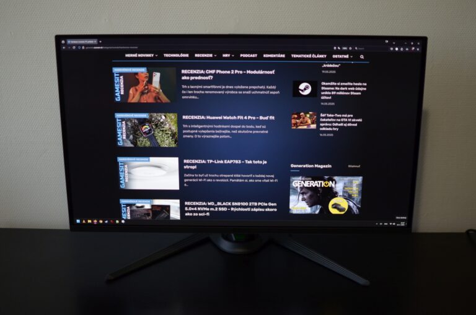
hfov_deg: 37.9
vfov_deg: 25.7
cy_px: 158
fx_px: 693
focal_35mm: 52
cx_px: 238
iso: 640
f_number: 1.8
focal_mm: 35
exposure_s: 1/250
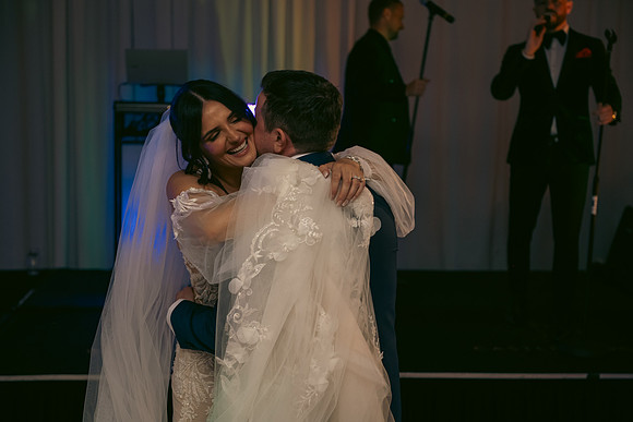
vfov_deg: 23.4
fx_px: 1020
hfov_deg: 34.5
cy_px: 211
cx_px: 316
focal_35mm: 58
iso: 640
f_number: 3.5
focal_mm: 58
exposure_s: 1/160
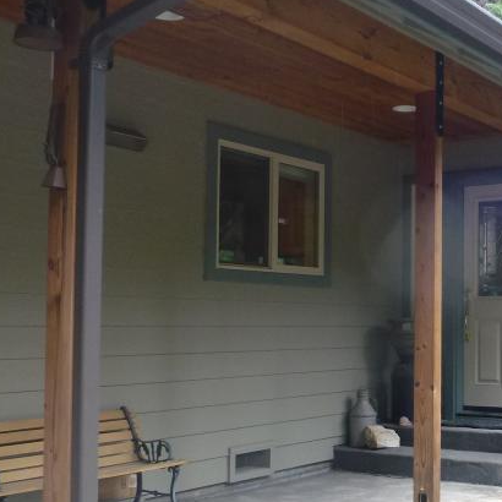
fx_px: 870
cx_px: 479
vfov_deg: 32.2
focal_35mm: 53
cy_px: 282
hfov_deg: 30.4
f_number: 3.3
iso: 160
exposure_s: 1/60
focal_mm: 4.3
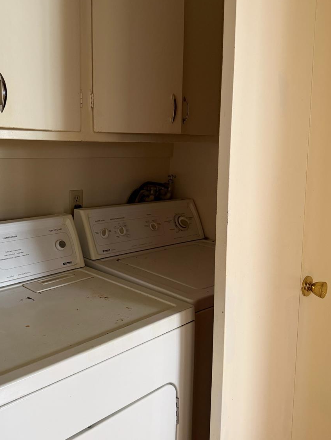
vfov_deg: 56.7
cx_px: 125
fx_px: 408
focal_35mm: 32
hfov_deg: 43.9
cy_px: 196
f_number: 1.78
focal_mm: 6.76
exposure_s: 1/60
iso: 320
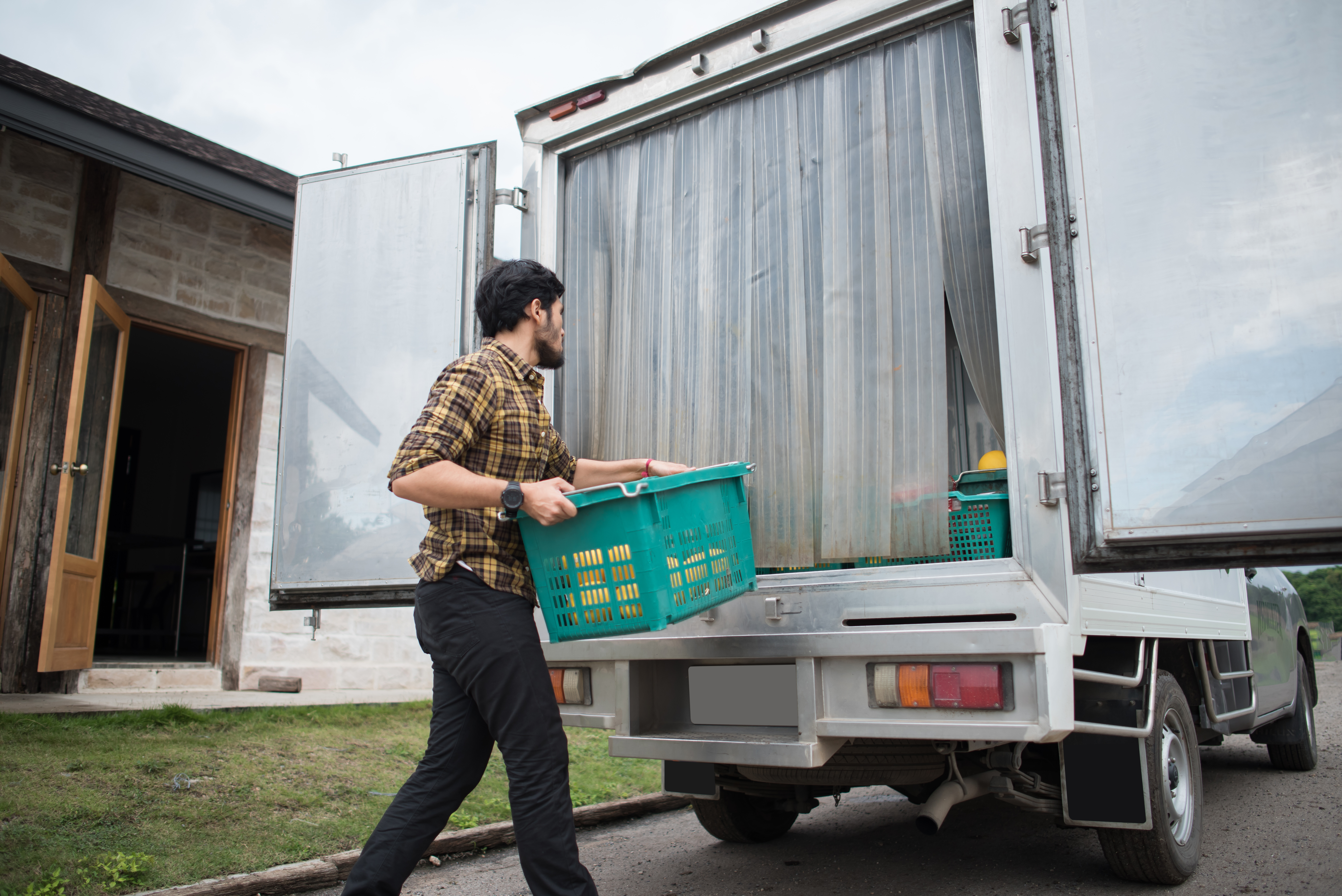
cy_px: 448
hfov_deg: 65.5
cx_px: 671
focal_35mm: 28
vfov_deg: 46.4
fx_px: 1044
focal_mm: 28
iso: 200
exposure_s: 1/800
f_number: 1.8
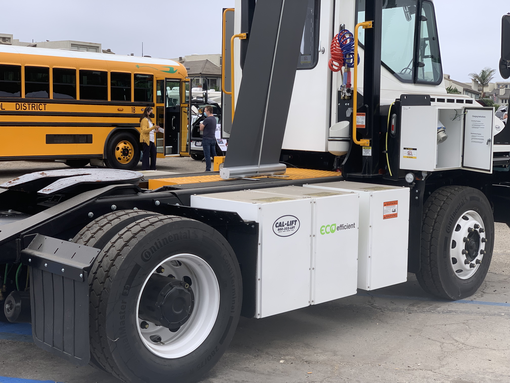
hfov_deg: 36.8
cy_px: 192
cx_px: 255
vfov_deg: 28.0
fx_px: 766
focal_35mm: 52
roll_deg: -0.5
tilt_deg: -4.4
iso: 16
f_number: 2.4
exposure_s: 1/324
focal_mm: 6
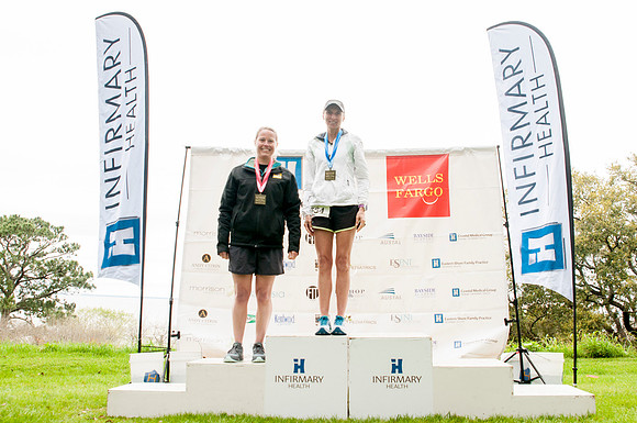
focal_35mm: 36
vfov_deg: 36.8
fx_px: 636
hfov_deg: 53.2
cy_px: 212
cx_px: 318
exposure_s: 1/160
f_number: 5.6
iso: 800
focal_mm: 24
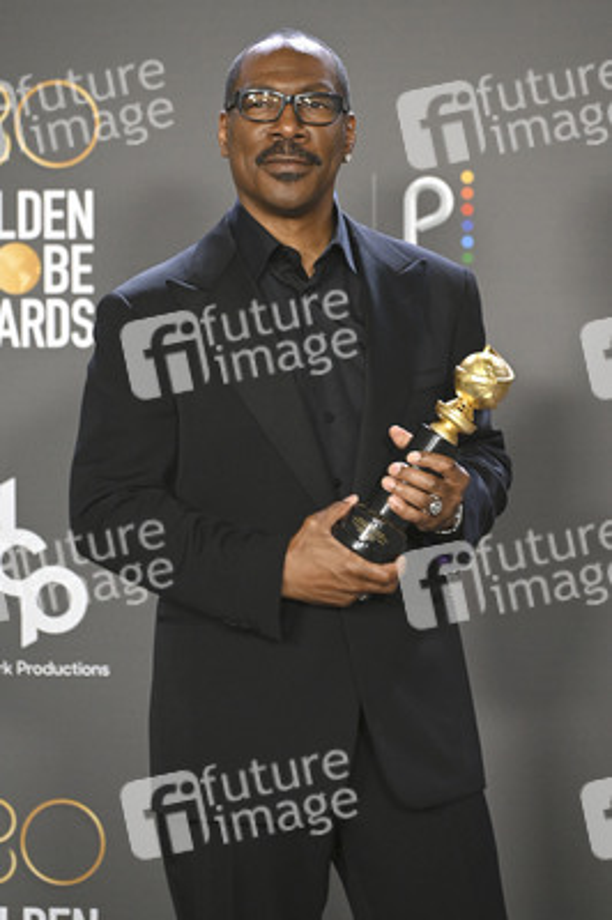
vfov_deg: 13.3
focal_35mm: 155
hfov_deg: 8.8
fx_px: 3959
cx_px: 306
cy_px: 460
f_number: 5.6
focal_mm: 155
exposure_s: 1/500
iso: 6400
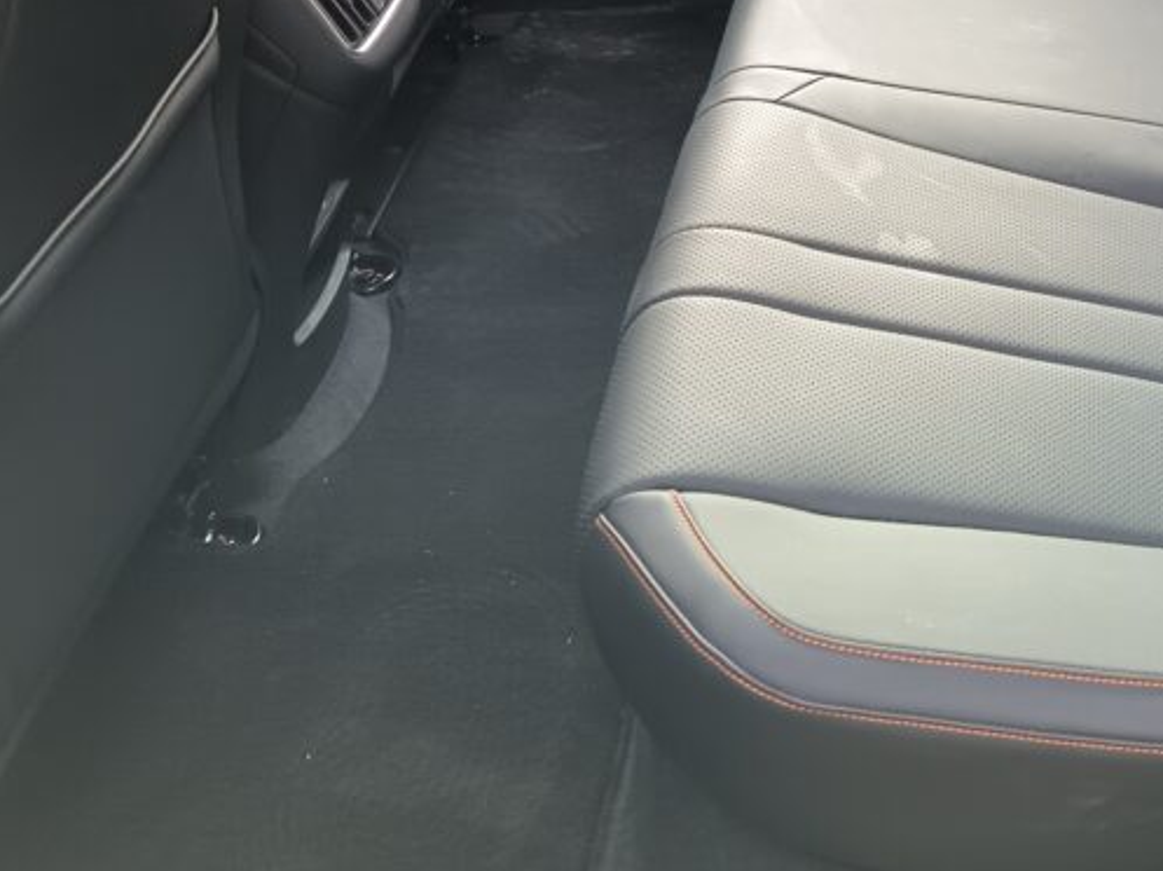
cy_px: -42
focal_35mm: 58
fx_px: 1947
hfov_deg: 31.4
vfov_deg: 23.9
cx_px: 1086
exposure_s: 1/33.3
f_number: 1.7
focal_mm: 5.24
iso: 342
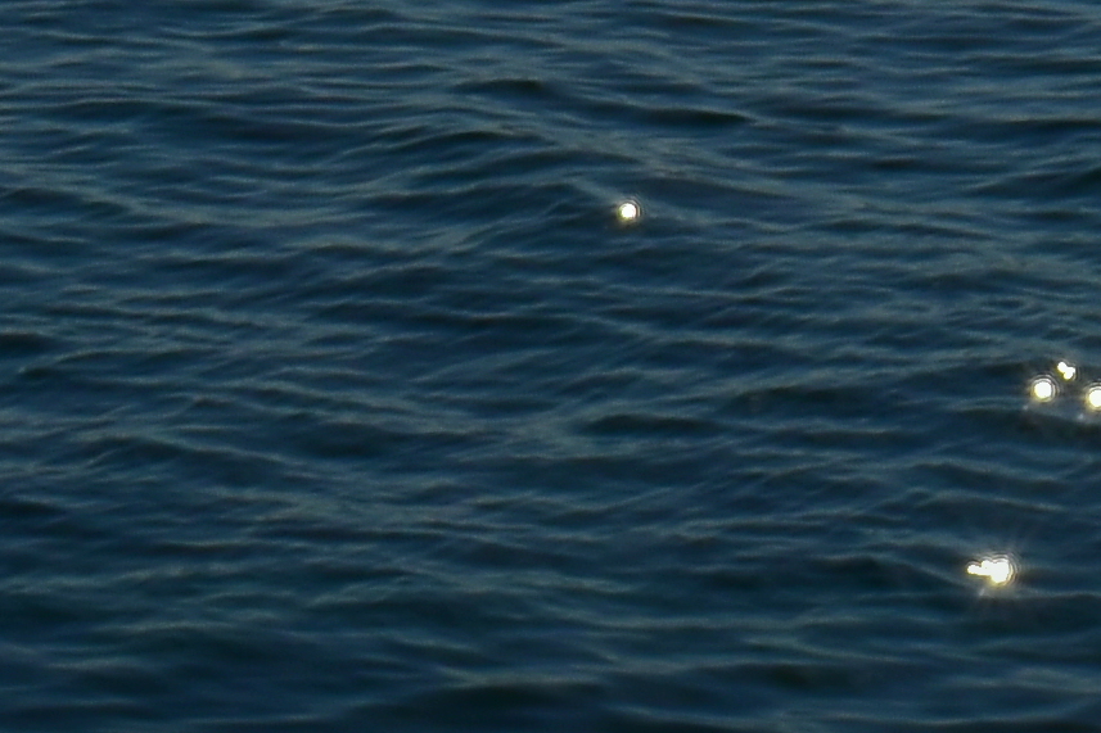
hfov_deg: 6.7
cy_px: -1000
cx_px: 2528
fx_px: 8989
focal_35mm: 294
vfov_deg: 4.6
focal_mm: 28
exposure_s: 1/320
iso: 100
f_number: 29
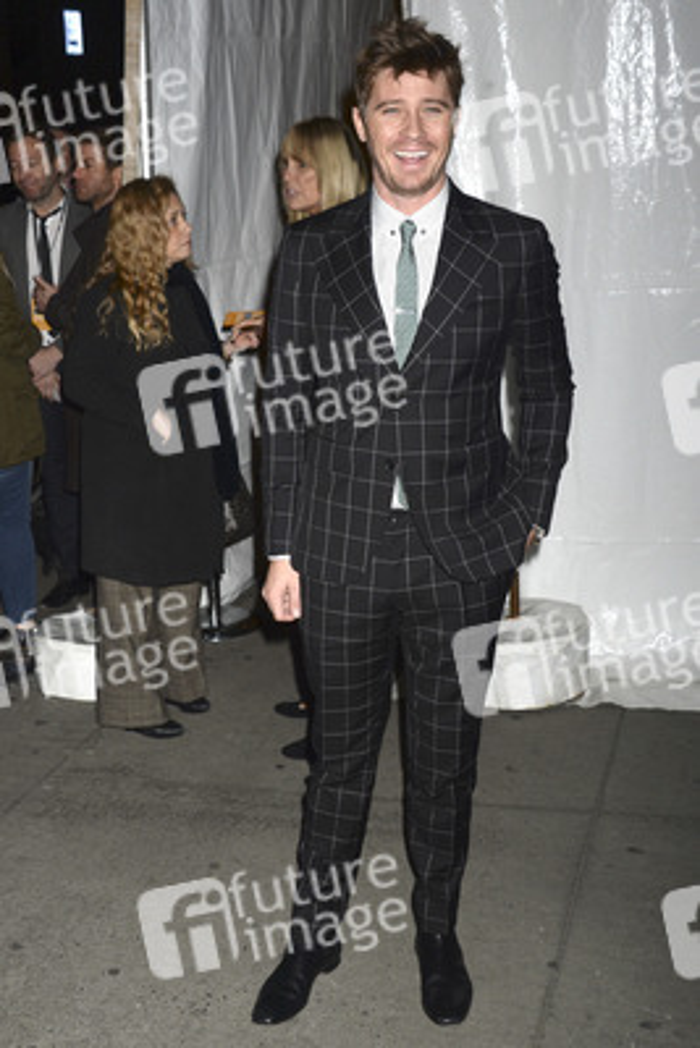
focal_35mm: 48
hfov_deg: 28.1
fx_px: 1399
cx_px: 350
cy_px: 524
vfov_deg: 41.1
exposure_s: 1/250
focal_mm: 48
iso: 800
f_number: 5.6
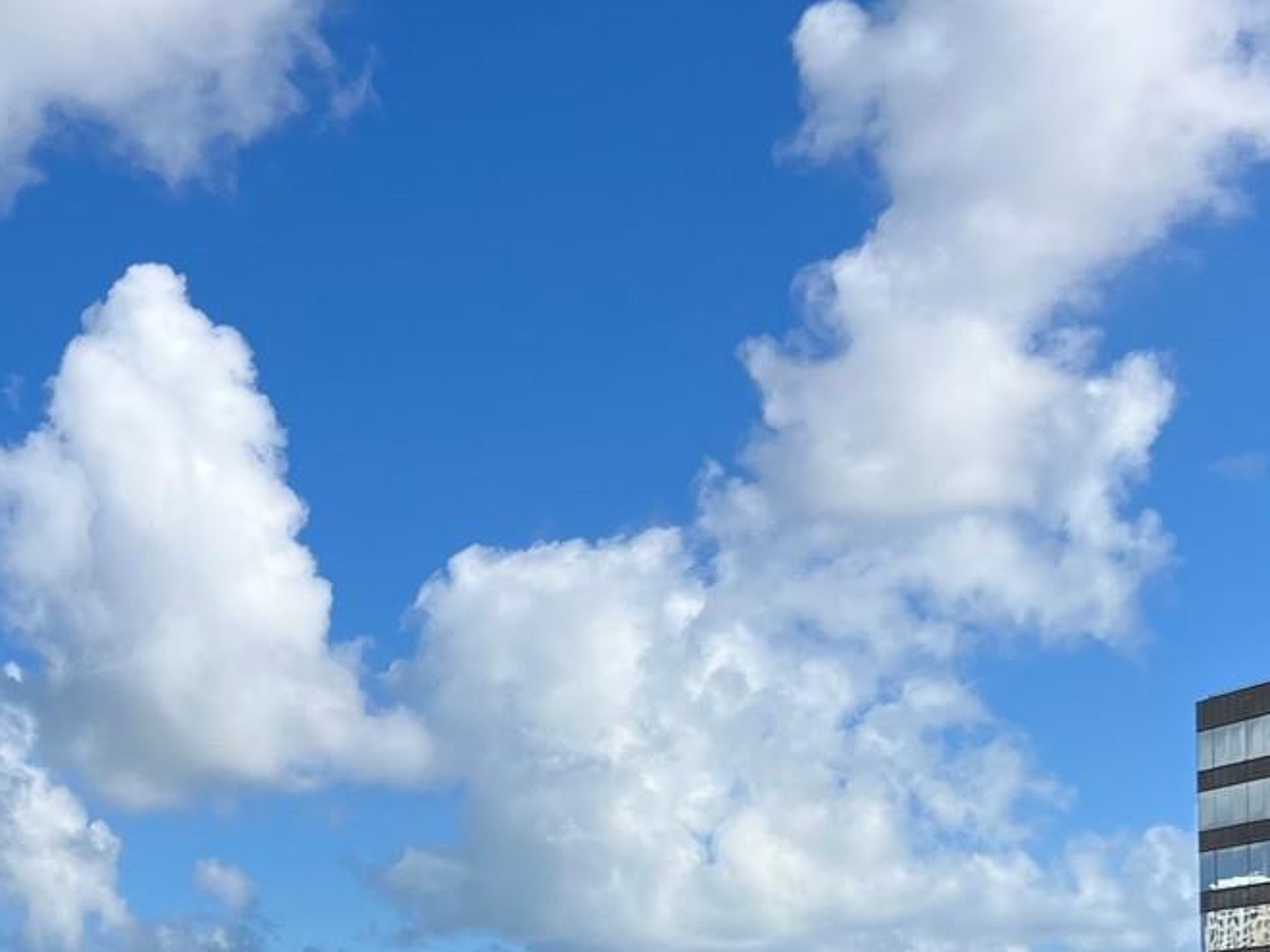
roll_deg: -0.8
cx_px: -8
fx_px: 2311
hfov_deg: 28.7
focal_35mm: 63
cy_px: 998
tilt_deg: +3.4
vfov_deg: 22.2
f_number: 1.5
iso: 50
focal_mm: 5.7
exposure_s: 1/6579
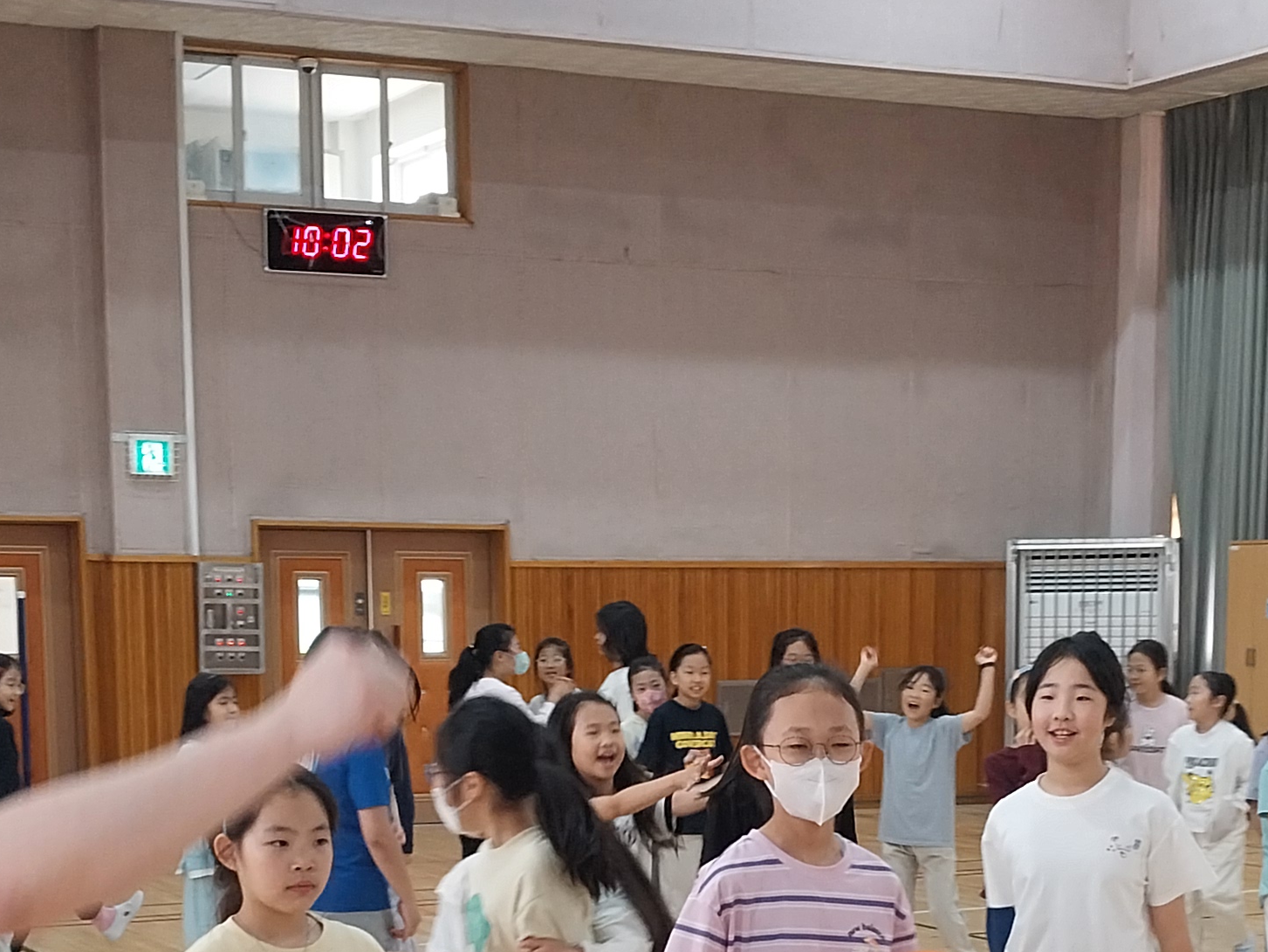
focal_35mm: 73
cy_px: 994
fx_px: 2674
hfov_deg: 26.6
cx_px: 749
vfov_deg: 19.5
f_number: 1.8
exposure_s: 1/60
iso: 64
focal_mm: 4
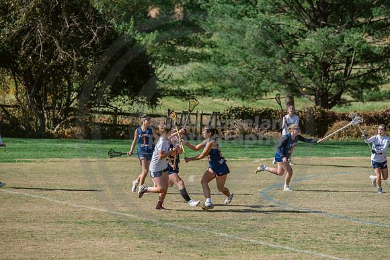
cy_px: 130
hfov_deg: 10.3
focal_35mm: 200
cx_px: 195
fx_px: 2167
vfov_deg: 6.9
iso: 250
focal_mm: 200
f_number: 5
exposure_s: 1/1600
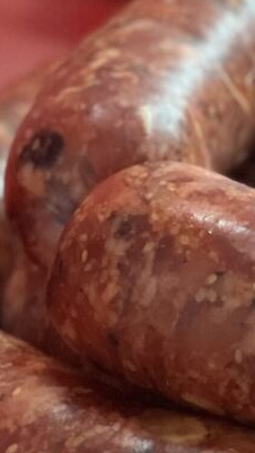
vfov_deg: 10.0
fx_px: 2569
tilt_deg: -22.4
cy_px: 32
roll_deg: -0.6
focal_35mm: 214
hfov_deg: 5.6
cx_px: 431
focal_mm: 9
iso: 400
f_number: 2.8
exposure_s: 1/40
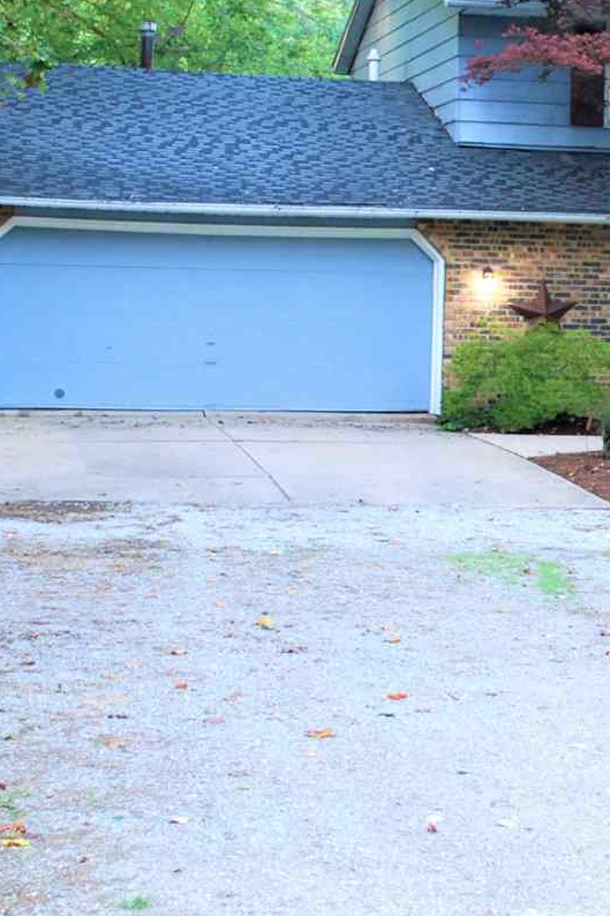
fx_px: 2365
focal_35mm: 93
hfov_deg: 14.3
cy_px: 370
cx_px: 695
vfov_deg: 21.9
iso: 400
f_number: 4.2
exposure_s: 1/30
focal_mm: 24
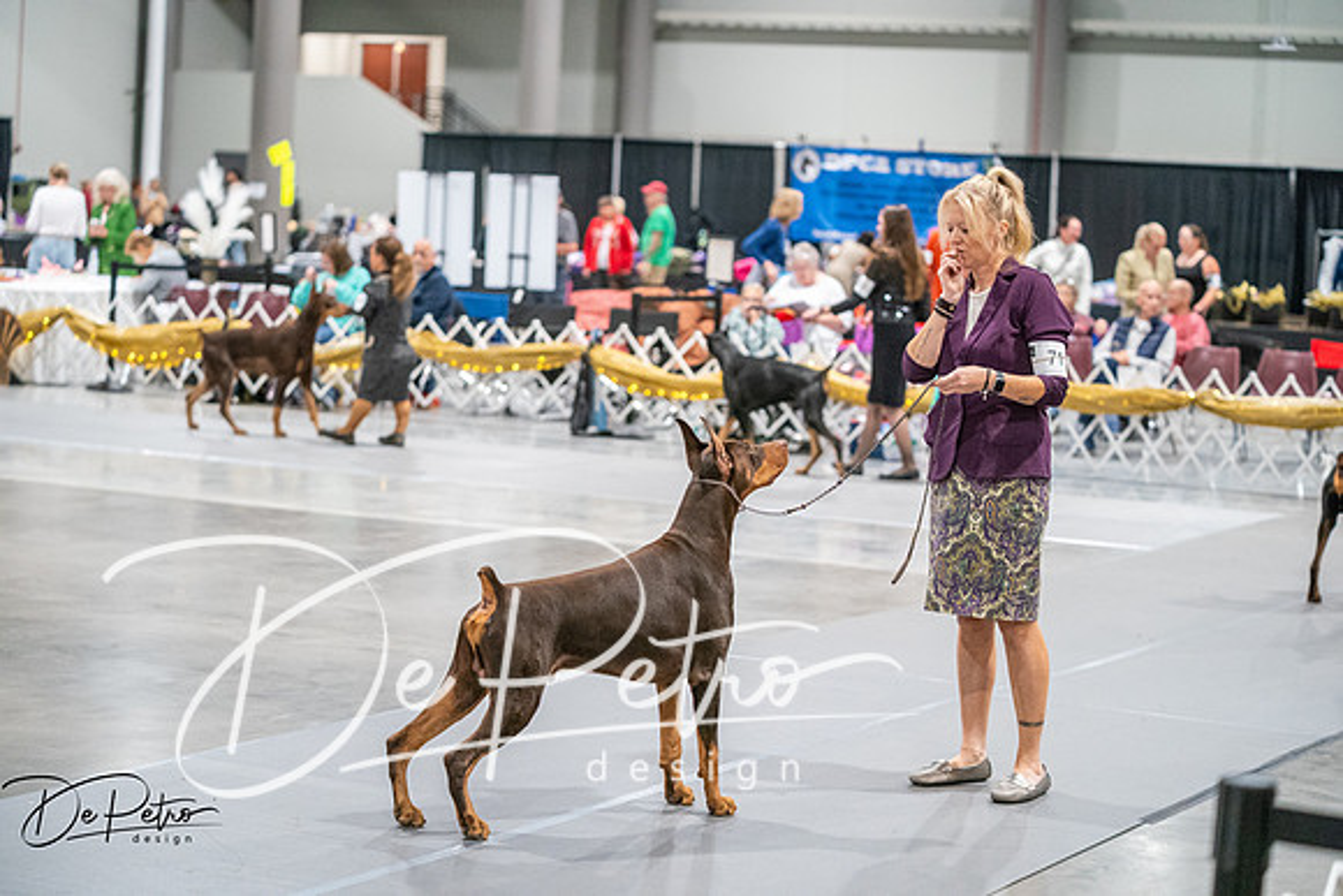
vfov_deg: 16.5
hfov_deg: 24.5
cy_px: 448
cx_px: 672
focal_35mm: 83
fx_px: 3097
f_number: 2.8
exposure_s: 1/250
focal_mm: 83
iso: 6400
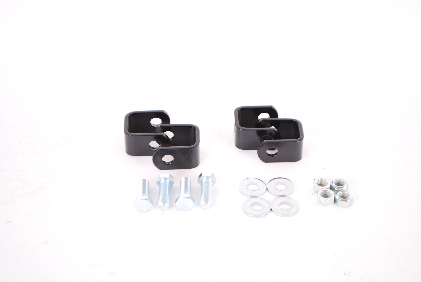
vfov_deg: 16.6
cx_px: 210
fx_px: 967
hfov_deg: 24.6
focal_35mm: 82
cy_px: 141
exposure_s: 1/30
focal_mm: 55
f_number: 5.6
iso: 250
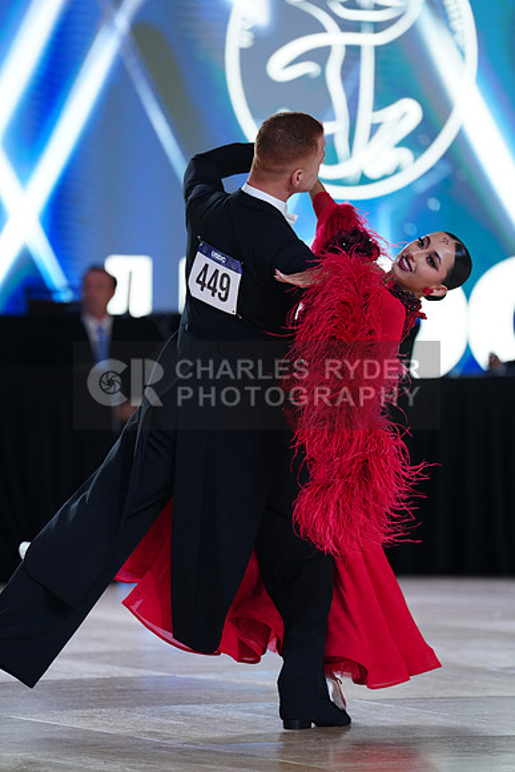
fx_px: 4289
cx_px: 258
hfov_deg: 6.9
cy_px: 386
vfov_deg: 10.3
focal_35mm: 200
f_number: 2.8
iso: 800
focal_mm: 200
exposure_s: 1/500
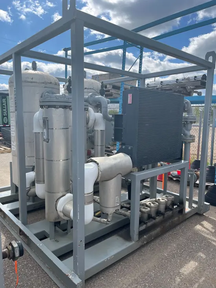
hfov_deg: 53.1
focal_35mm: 26
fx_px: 216
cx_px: 108
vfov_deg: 67.3
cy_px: 144
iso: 50
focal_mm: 5.1
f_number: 1.6
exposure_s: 1/2222
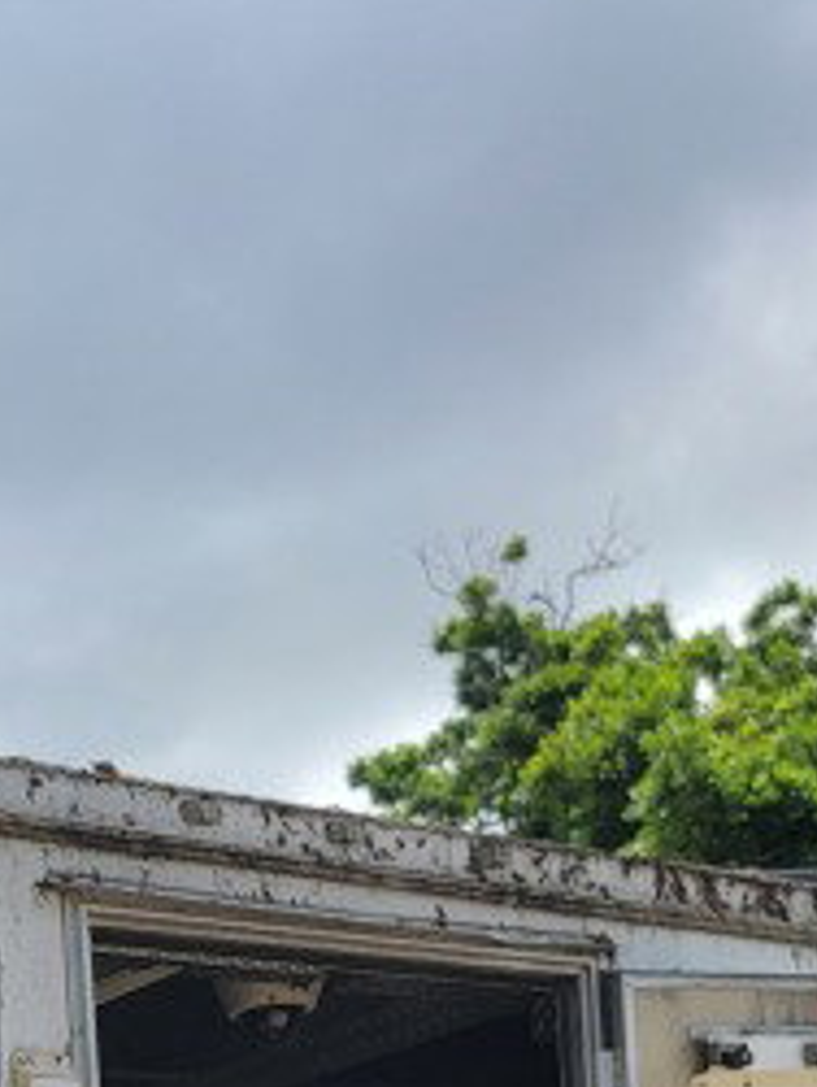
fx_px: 2450
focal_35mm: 78
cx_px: -30
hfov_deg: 18.4
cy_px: 1563
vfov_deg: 21.5
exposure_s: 1/779
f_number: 1.8
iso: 16
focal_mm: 6.7
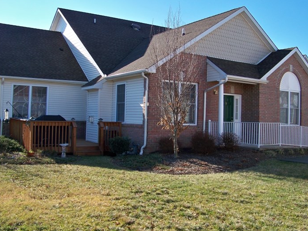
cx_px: 158
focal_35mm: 38
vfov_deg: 37.7
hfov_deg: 49.0
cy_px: 107
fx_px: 338
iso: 80
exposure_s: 1/500
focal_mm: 5.85
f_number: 2.8
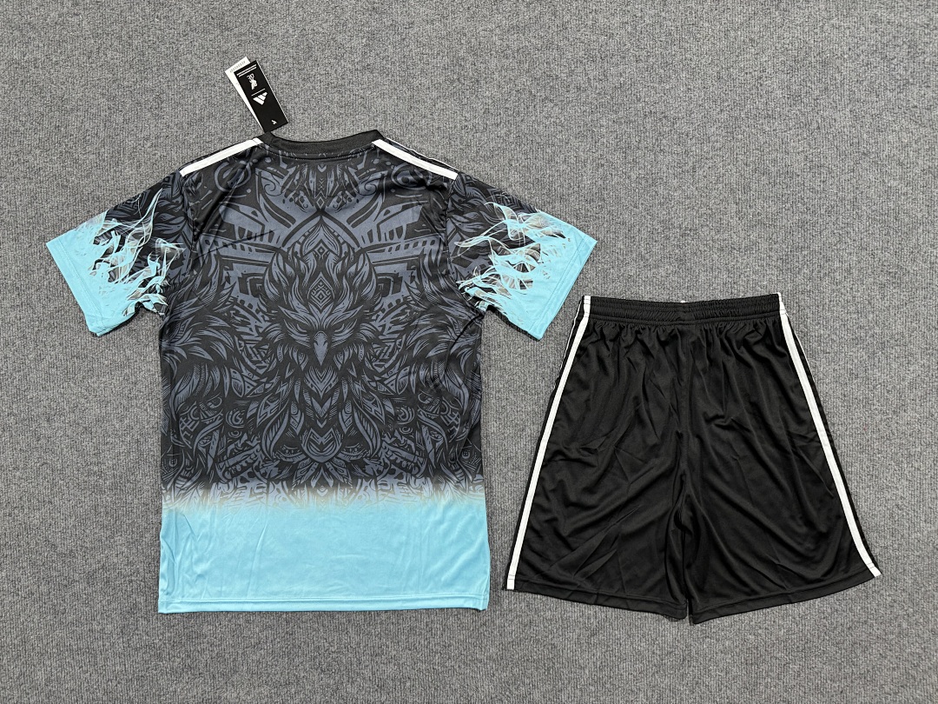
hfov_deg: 71.6
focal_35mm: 24
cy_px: 352
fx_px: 650
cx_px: 469
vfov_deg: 56.8
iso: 250
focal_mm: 6.76
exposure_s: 1/50
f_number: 1.78
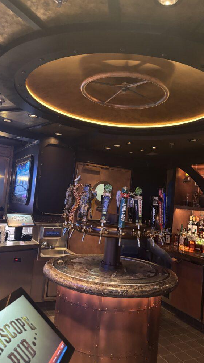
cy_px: 180
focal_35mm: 29
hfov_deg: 40.2
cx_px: 111
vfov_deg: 66.1
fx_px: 279
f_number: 1.6
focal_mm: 5.96
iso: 640
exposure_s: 1/30
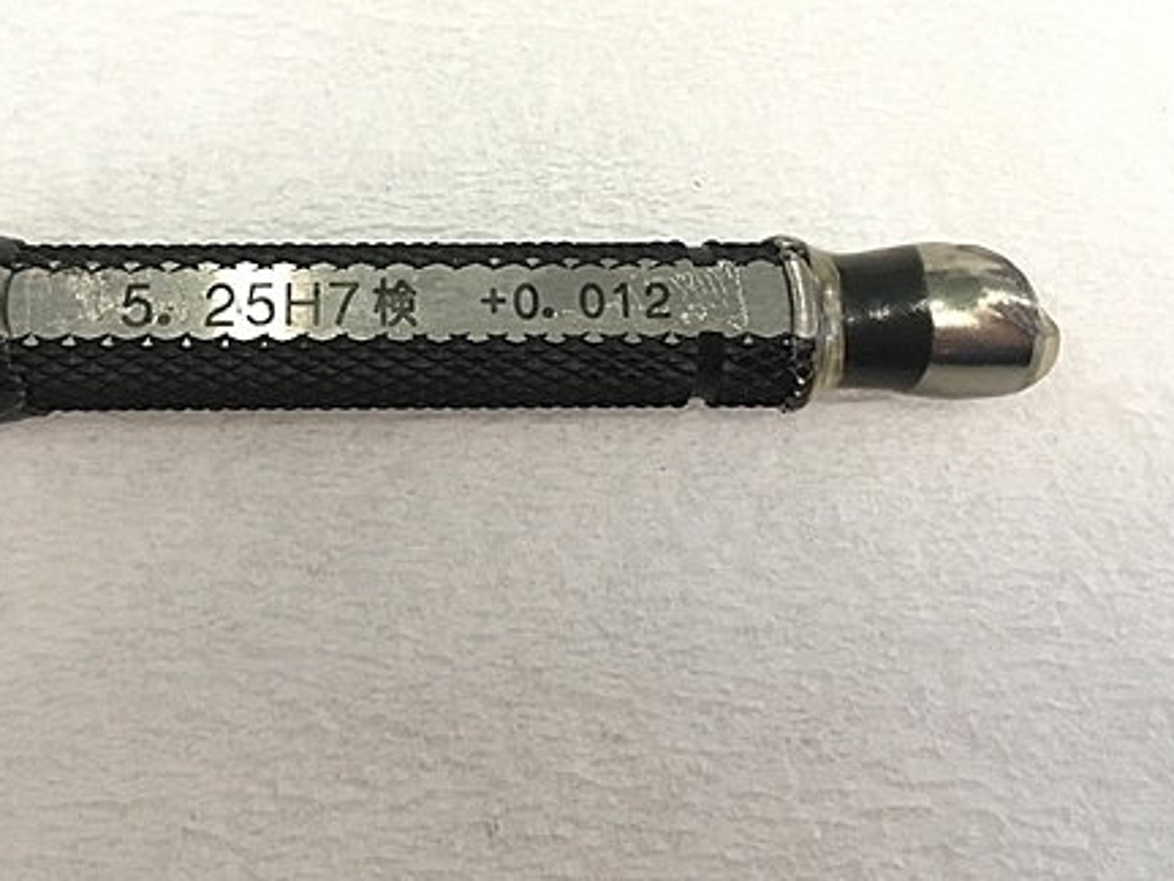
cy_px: 280
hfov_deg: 43.2
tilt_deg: -82.1
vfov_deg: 33.2
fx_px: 1458
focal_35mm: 43
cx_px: 383
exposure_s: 1/30
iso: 125
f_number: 2.2
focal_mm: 4.15
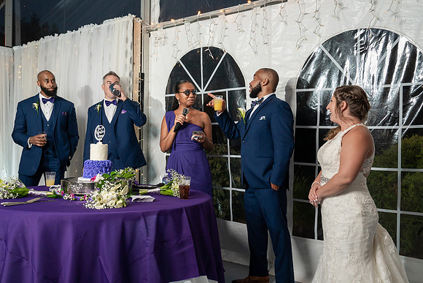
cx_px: 213
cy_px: 142
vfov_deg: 40.7
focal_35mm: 32
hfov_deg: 58.2
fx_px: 380
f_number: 5.6
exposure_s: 1/200
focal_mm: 32
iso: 1600
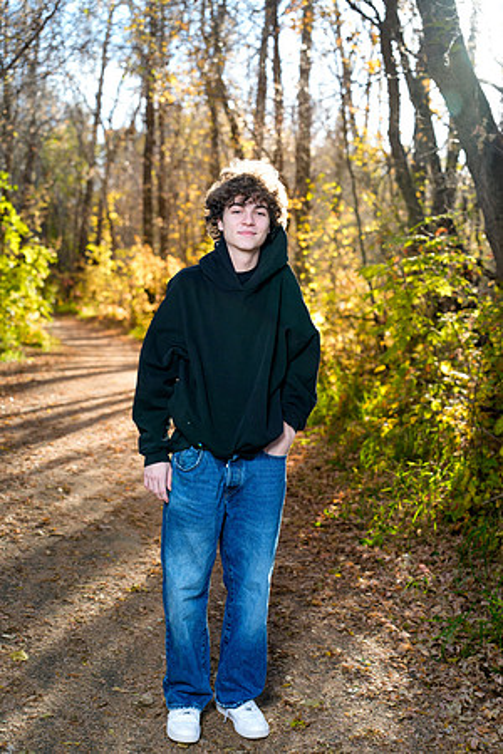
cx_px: 252
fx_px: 1048
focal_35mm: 50
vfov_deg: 39.6
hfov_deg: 27.0
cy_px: 377
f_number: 3.2
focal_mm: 50
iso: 400
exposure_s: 1/160
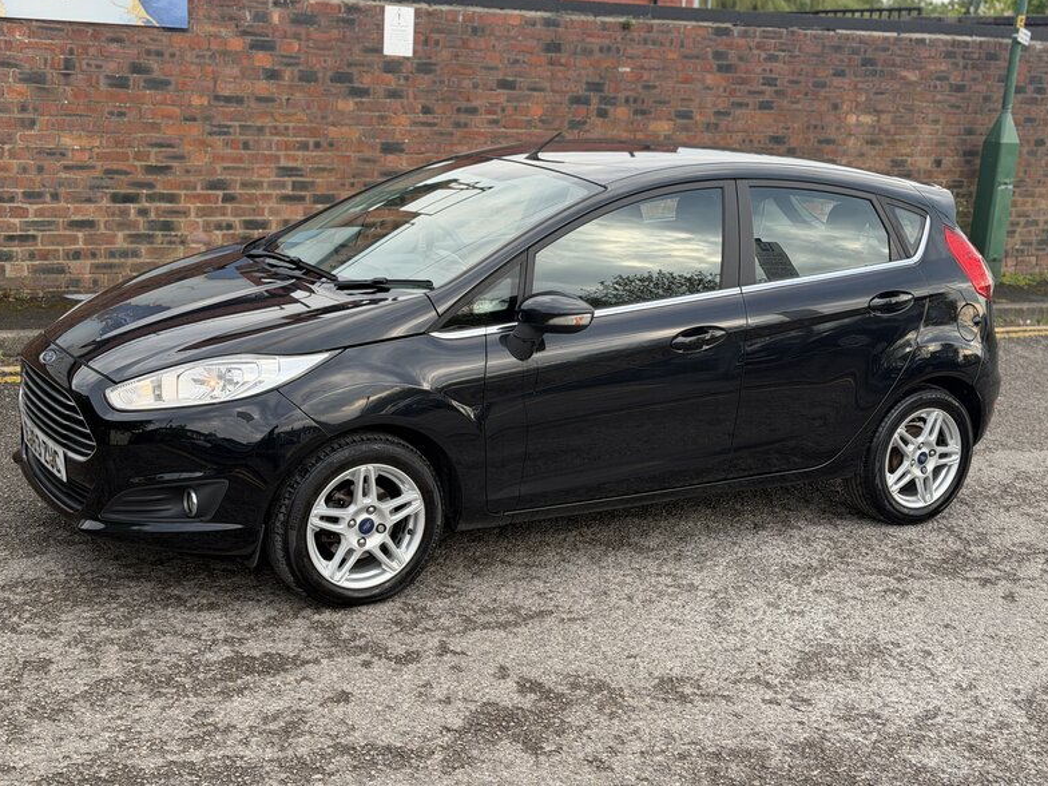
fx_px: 1483
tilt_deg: -12.3
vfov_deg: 29.7
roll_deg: -3.9
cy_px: 386
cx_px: 521
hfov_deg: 38.9
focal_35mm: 49
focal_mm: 6.76
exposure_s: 1/458
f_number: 1.78
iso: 80
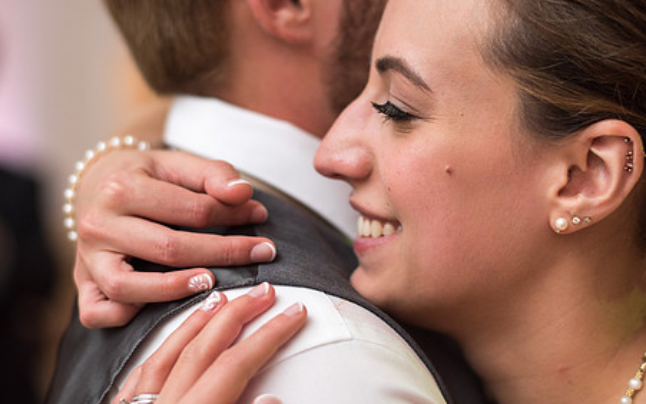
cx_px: 339
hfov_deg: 27.1
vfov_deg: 17.2
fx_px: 1338
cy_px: 170
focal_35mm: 76
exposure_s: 1/200
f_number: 2
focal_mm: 58
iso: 500
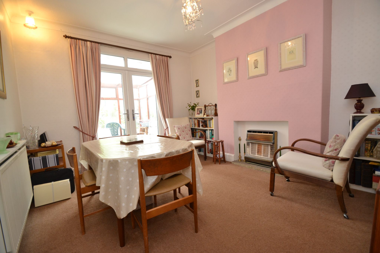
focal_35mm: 15
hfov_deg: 100.4
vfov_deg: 77.3
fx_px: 158
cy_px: 126
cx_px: 190
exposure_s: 1/60
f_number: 3.5
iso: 560
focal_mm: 10
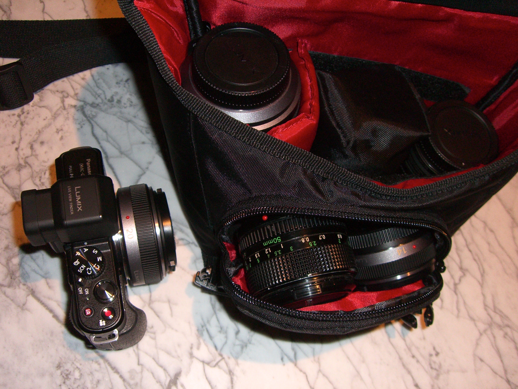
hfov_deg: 49.0
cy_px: 194
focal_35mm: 38
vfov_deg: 37.7
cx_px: 259
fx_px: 569
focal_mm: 6.2
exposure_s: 1/60
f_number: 2.7
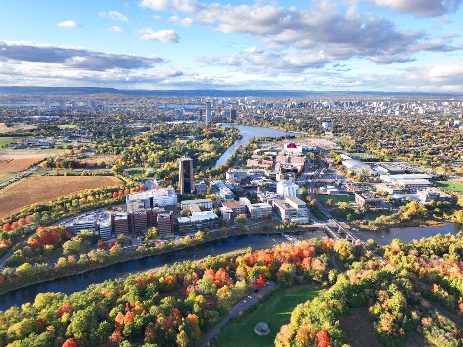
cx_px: 232
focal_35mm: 24
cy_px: 174
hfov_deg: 71.6
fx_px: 321
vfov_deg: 56.8
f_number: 2.8
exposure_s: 1/20
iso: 110
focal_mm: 12.29
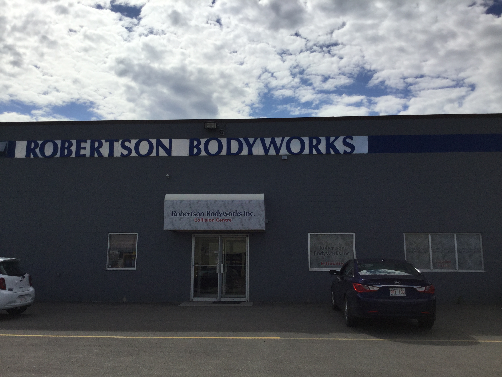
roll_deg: -1.4
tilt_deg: +9.3
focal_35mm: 31
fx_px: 450
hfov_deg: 58.4
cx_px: 251
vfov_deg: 45.4
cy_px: 188
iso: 25
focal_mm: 3.3
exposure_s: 1/4525
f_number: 2.4
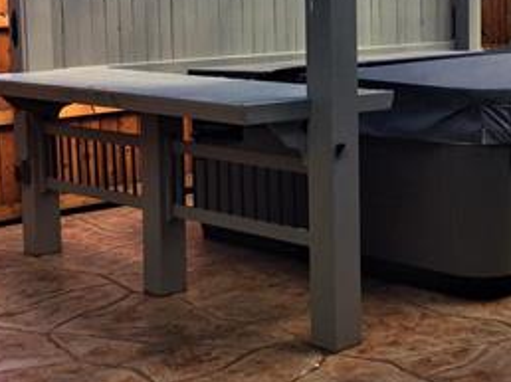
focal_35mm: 72
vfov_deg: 20.3
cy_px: 112
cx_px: 418
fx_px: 1062
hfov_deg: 26.5
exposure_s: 1/233
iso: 25
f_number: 2.2
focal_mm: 4.15
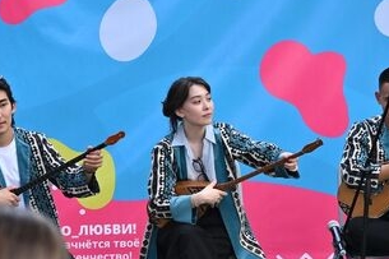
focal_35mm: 164
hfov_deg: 12.5
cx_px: 185
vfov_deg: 8.3
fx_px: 1771
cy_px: 215
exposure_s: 1/800
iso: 640
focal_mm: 50
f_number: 2.8
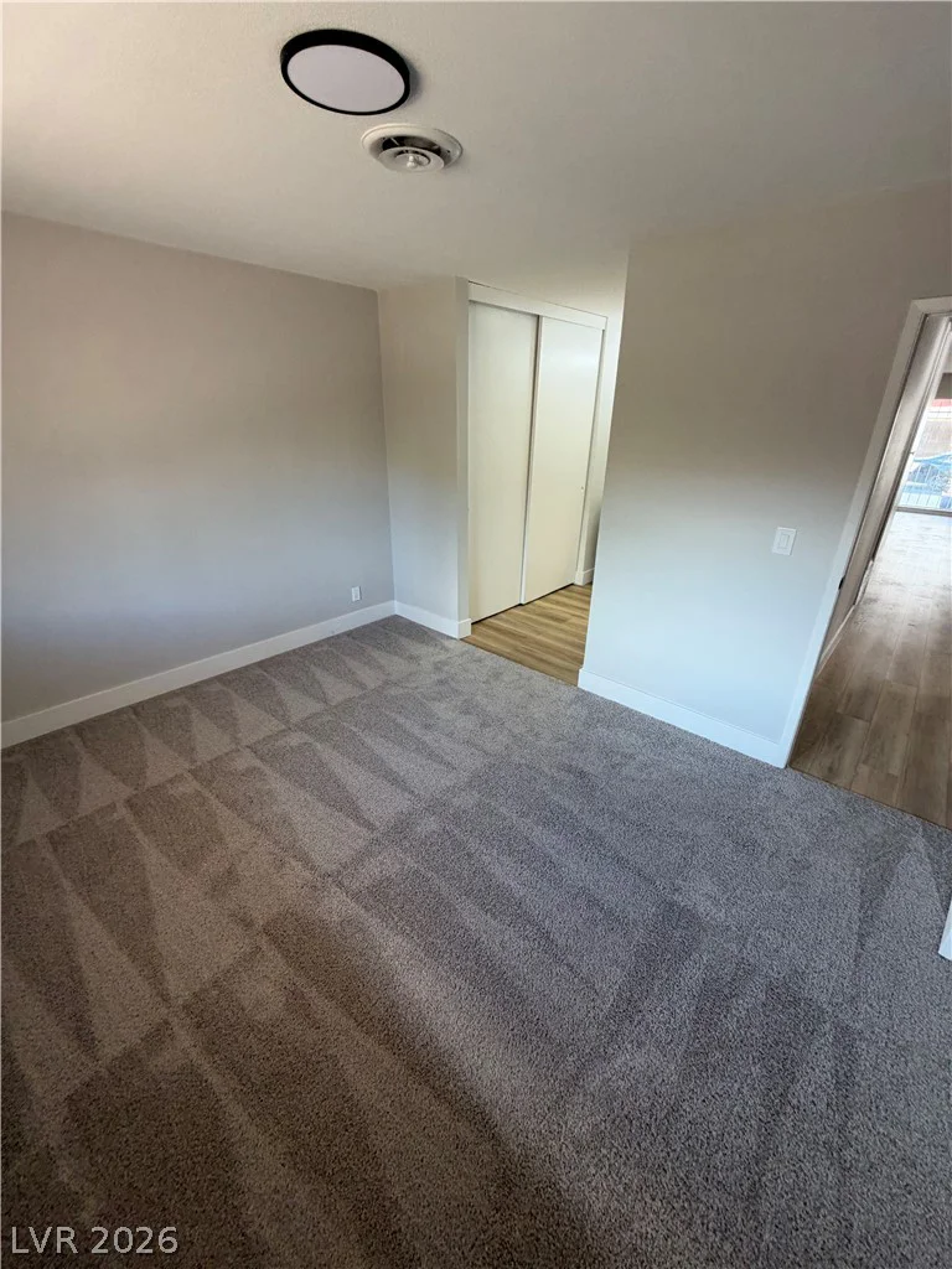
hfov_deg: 85.7
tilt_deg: -14.3
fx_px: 513
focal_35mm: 14
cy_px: 634
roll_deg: -0.8
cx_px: 476
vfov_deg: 102.1
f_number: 2.2
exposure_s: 1/120
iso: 160
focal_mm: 2.22
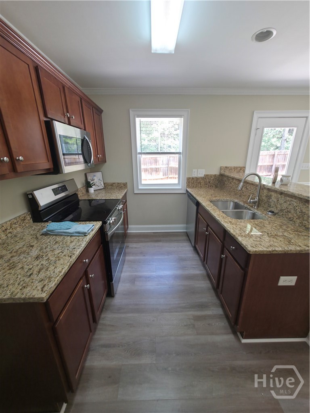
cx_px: 155
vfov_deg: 106.2
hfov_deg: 89.9
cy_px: 206
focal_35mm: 13
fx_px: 155
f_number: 1.9
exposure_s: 1/60
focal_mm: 2.2
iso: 80
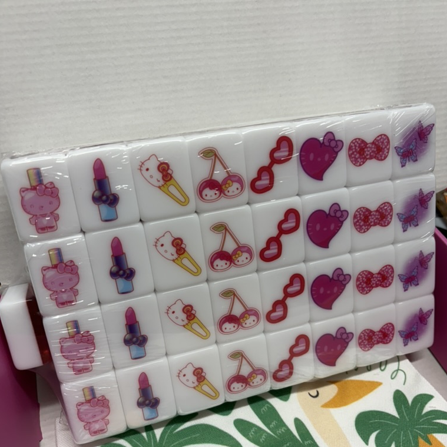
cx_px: 224
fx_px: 453
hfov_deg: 52.5
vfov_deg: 52.2
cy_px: 264
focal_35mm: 31
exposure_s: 1/120
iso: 80
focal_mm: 5.96
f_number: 1.6
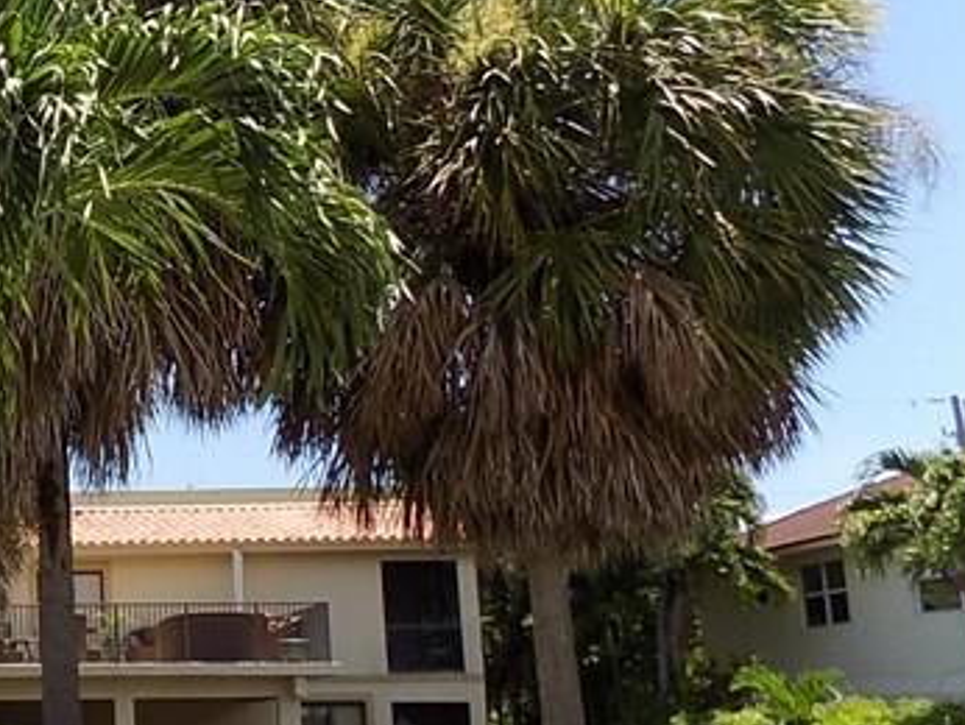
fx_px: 1897
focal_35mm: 68
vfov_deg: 21.6
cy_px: 435
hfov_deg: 23.6
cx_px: -427
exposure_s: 1/800
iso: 80
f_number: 3.1
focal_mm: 4
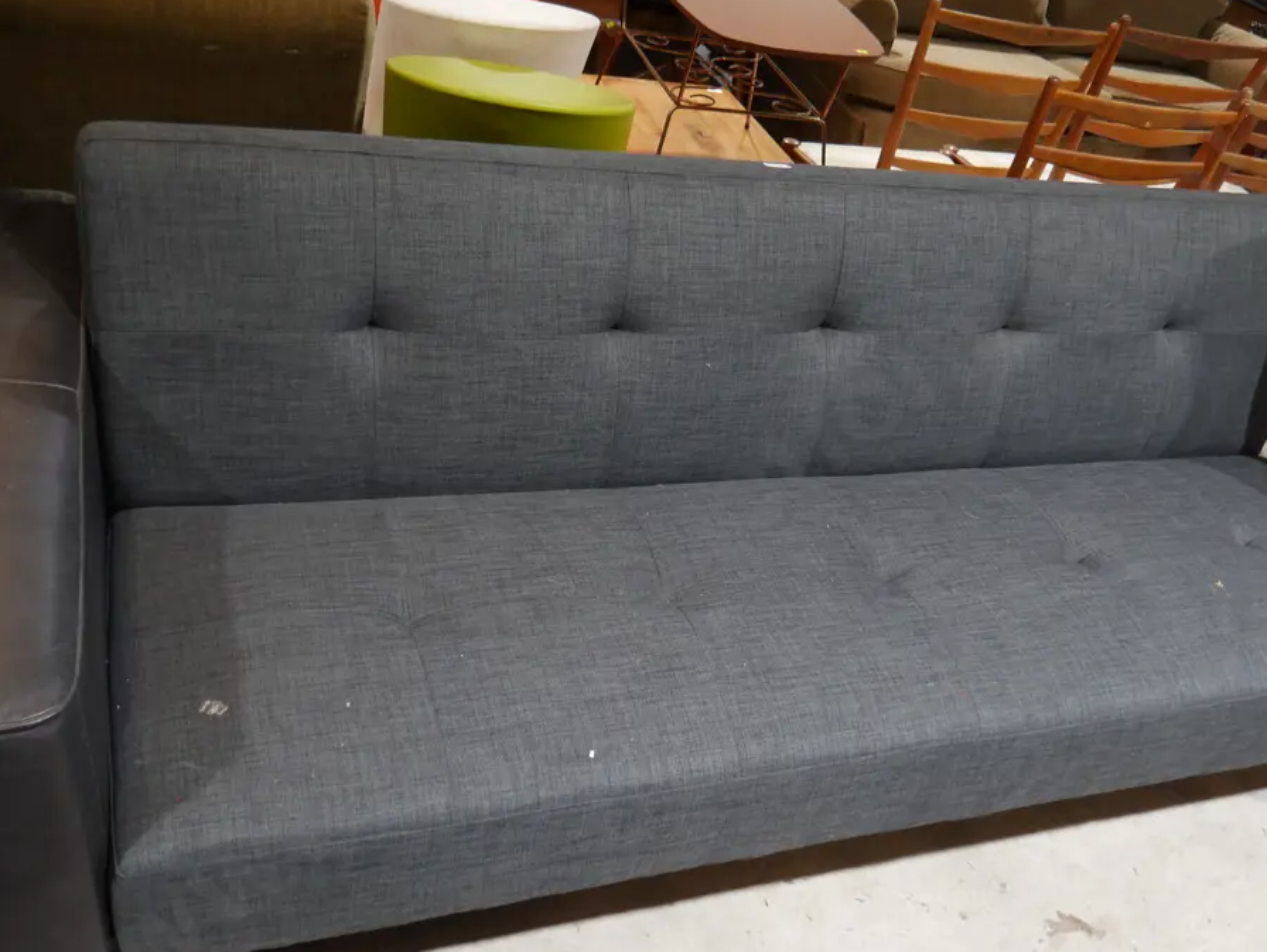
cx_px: 700
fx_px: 1172
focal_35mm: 32
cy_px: 534
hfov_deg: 56.7
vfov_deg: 44.1
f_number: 3.5
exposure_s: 1/60
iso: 500
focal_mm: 14
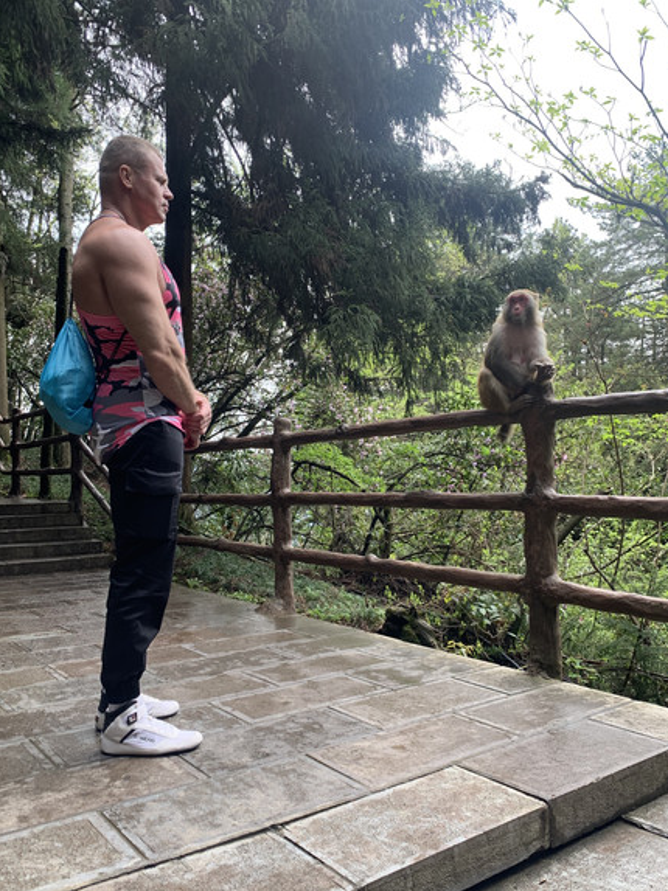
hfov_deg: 48.2
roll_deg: +2.2
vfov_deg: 61.6
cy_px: 484
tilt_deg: +3.5
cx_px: 331
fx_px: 747
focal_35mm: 29
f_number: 1.8
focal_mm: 4.25
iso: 25
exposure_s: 1/141
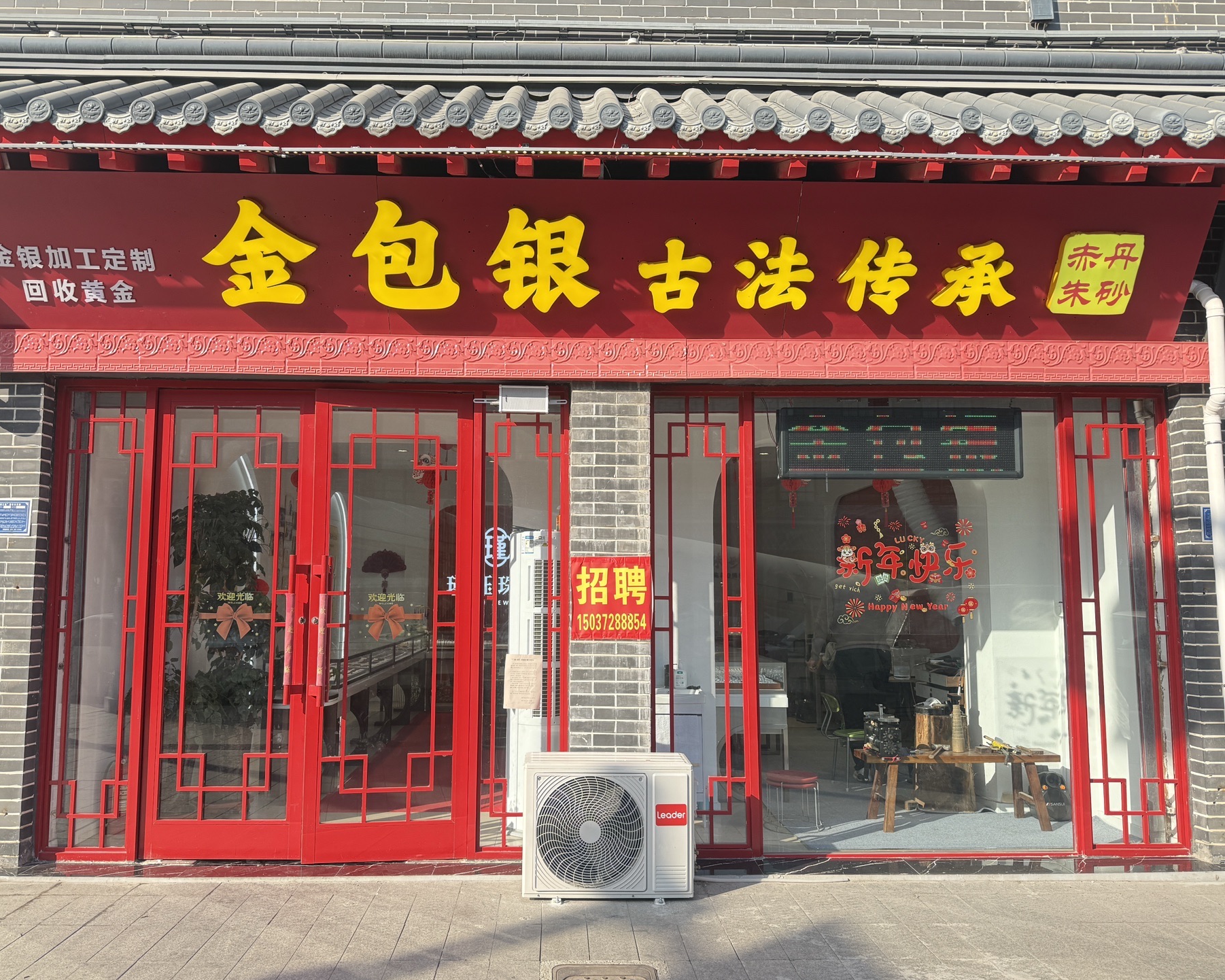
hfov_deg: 66.0
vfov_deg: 54.9
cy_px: 506
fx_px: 943
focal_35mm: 26
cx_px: 578
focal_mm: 6.76
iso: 100
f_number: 1.78
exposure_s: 1/1156
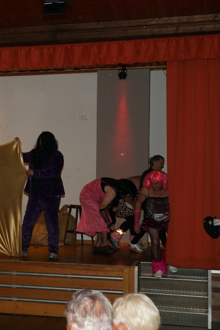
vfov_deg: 28.4
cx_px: -37
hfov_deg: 18.3
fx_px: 650
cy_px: 160
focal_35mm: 71
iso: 400
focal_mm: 30
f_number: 4
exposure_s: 1/160
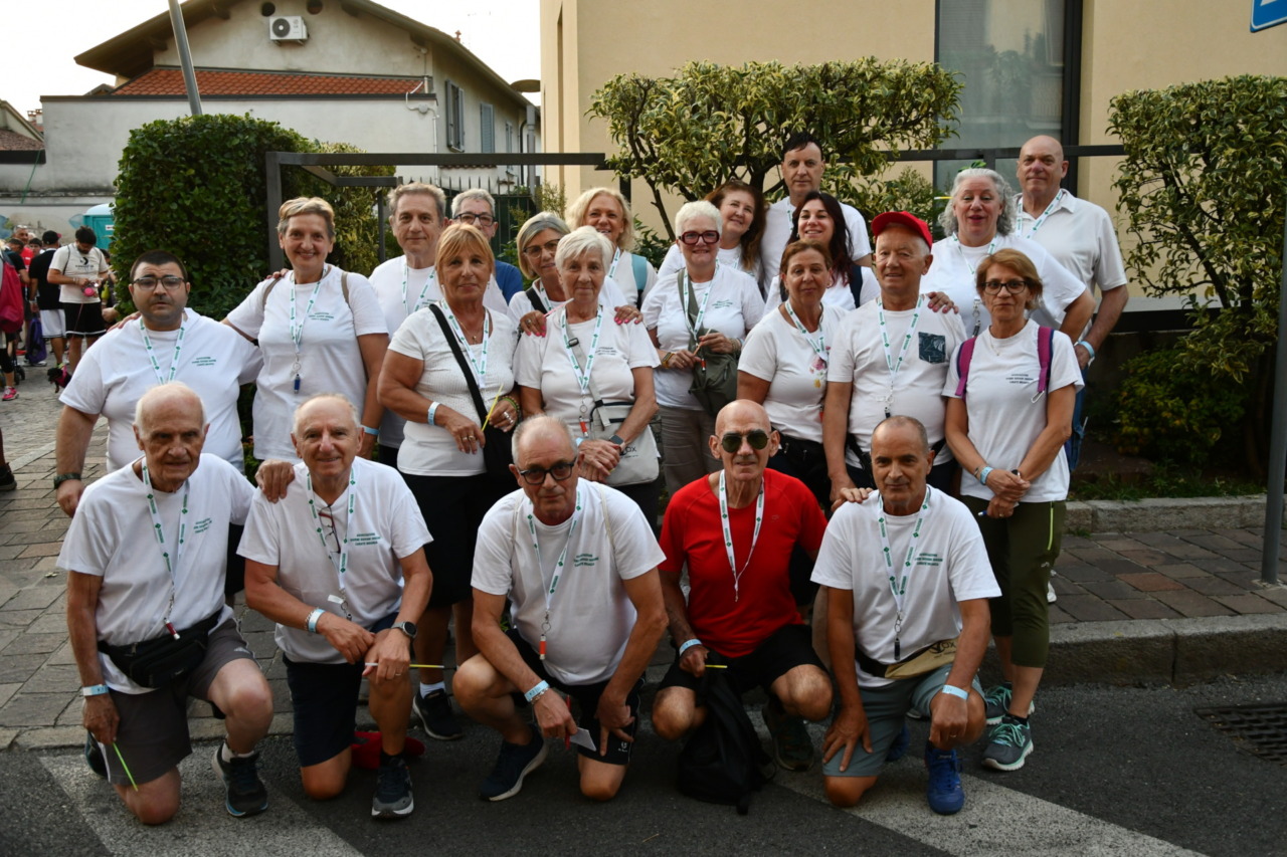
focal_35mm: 33
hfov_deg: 57.2
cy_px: 428
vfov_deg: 40.0
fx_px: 1180
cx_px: 644
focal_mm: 22
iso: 800
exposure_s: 1/160
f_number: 3.8
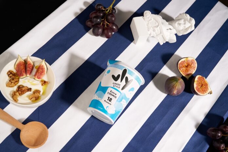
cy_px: 76
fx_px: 317
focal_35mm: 50
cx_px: 114
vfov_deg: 27.0
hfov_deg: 39.6
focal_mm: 50
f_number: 7.1
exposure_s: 1/200
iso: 100
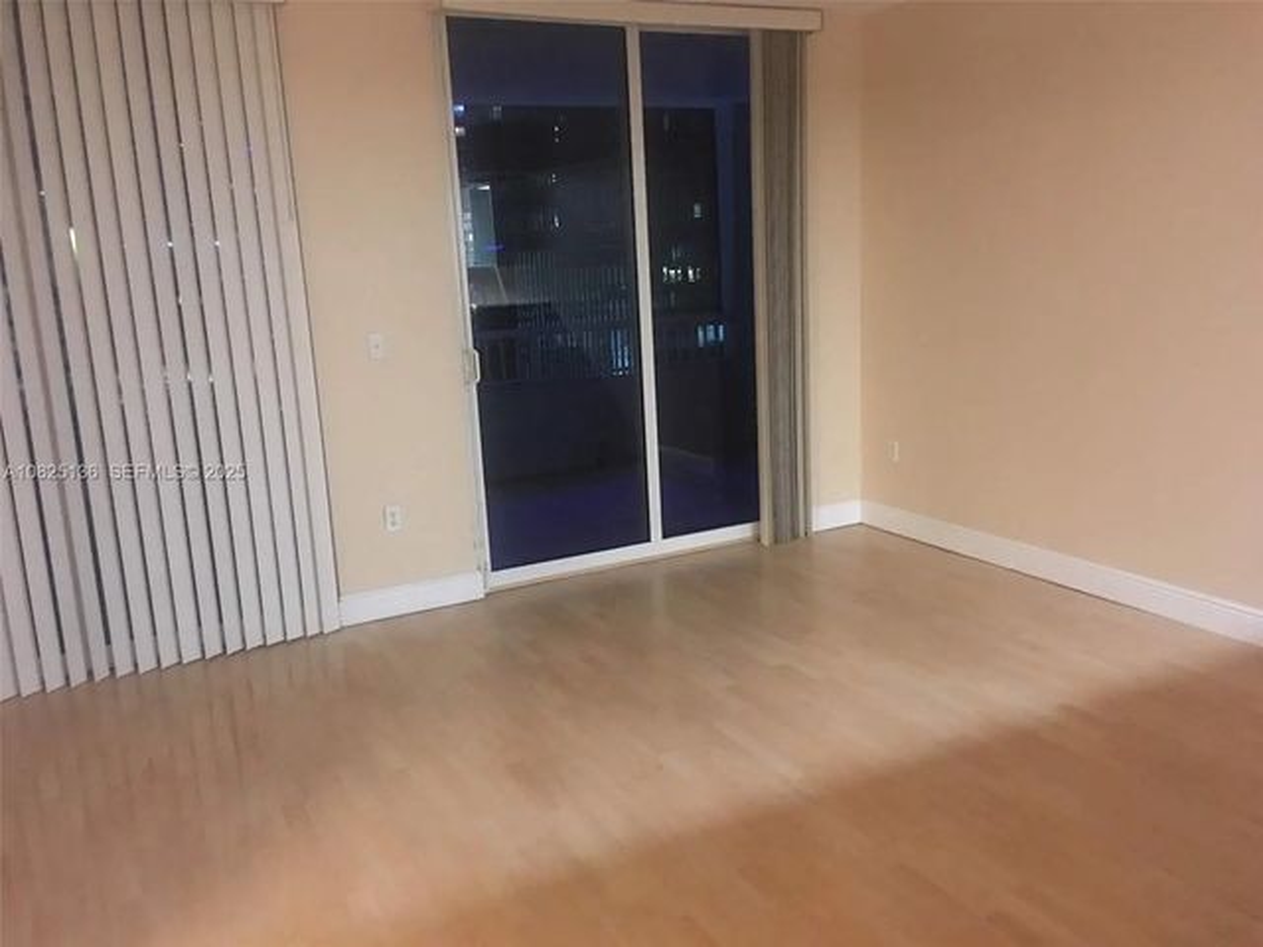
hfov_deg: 61.7
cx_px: 632
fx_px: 1058
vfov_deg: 48.2
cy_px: 474
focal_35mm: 29
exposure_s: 1/4
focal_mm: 4.15
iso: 160
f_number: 2.2
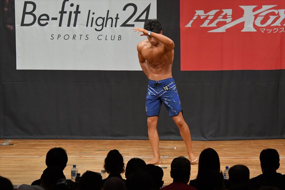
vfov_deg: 5.7
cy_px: 95
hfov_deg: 8.6
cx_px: 142
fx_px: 1899
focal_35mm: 240
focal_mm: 160
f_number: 5.6
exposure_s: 1/400
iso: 6400
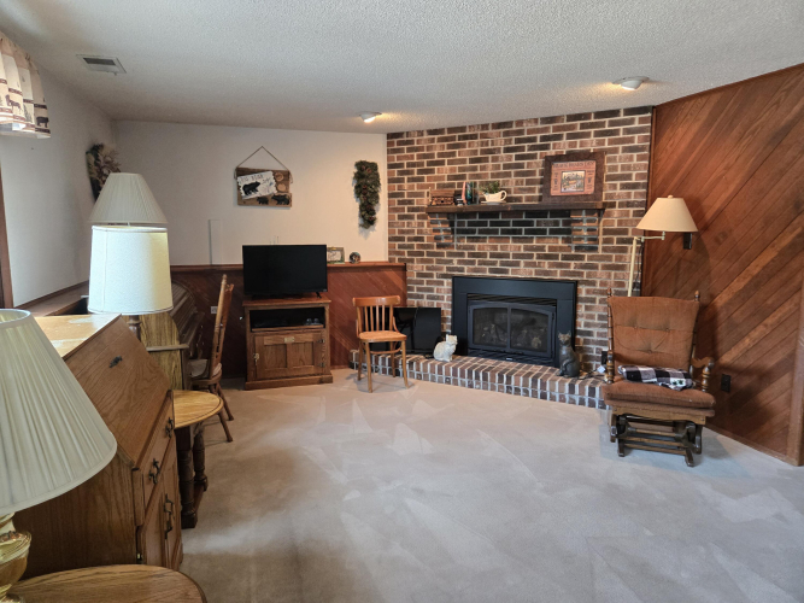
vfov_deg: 58.9
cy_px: 302
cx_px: 402
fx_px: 534
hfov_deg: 73.9
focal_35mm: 23
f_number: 1.8
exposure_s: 1/120
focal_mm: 5.4
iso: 640
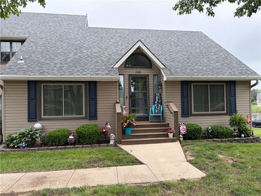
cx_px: 130
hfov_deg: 67.3
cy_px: 98
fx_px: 196
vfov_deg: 53.1
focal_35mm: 26
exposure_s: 1/596
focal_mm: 5.96
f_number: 1.6
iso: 64
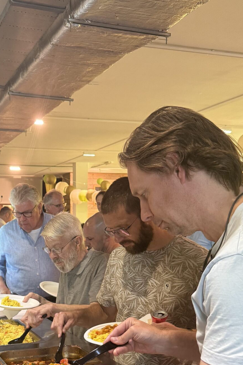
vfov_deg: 38.6
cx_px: 66
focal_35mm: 49
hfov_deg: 27.2
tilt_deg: -8.1
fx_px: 496
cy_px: 300
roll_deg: -0.2
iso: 200
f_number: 1.78
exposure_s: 1/50
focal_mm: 6.76
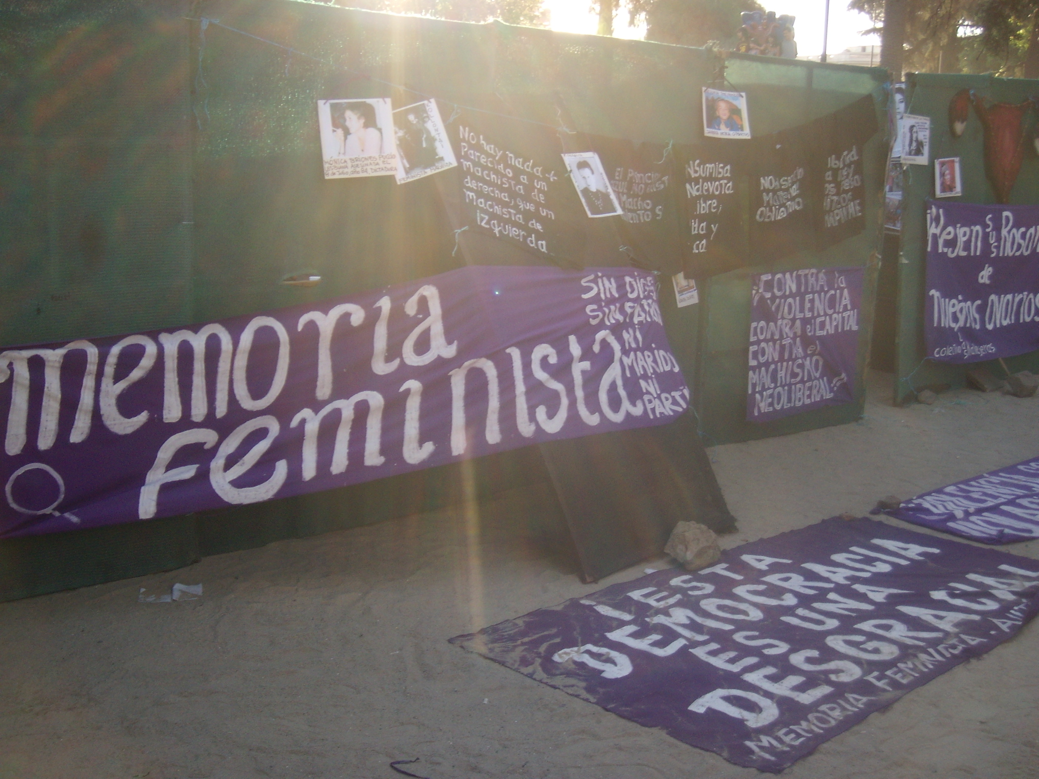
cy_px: 390
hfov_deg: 42.9
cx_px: 520
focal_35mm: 44
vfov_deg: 32.9
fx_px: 1321
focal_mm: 7.2
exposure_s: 1/101
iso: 64
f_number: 3.6
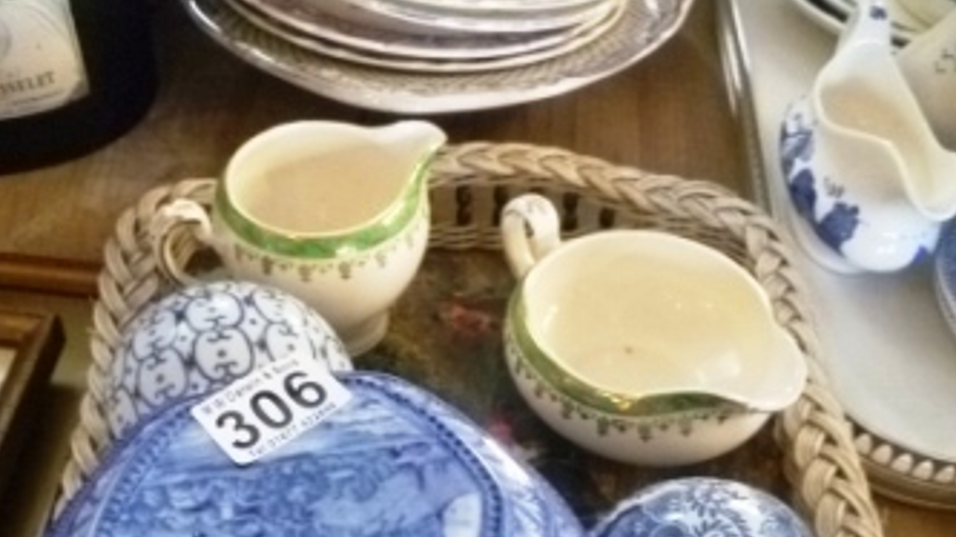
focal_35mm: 41
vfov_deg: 27.3
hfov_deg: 49.4
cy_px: 540
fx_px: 1039
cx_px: 477
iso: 800
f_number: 2.8
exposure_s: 1/25
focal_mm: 5
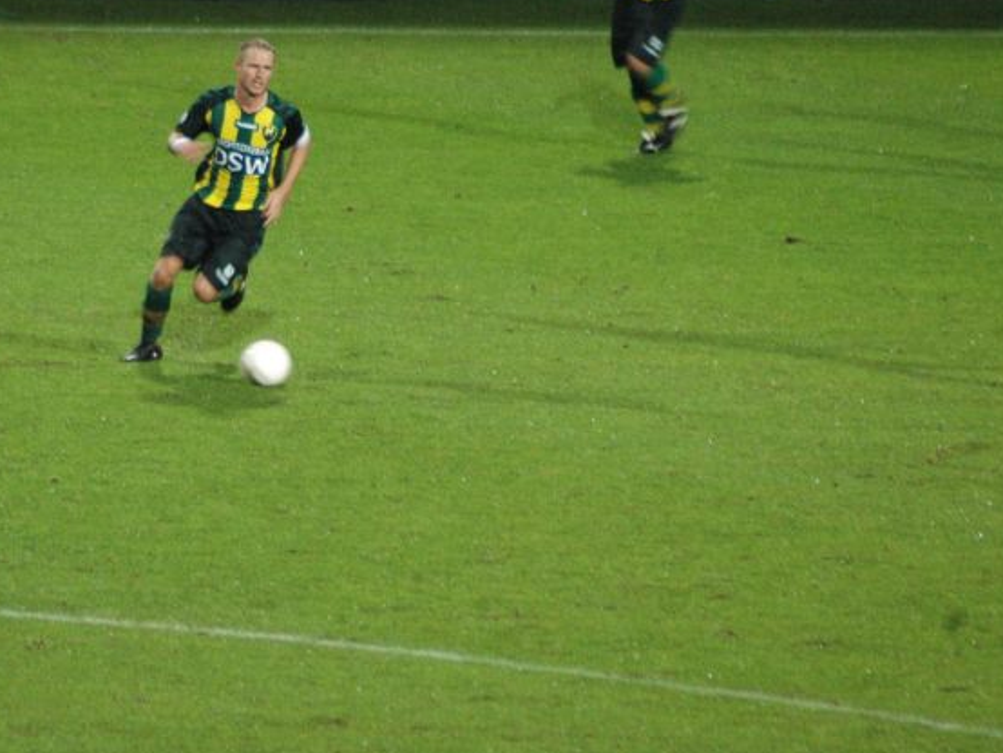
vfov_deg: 2.4
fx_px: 18088
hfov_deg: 3.2
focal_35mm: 624
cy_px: 320
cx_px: 328
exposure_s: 1/60
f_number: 5.6
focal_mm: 300
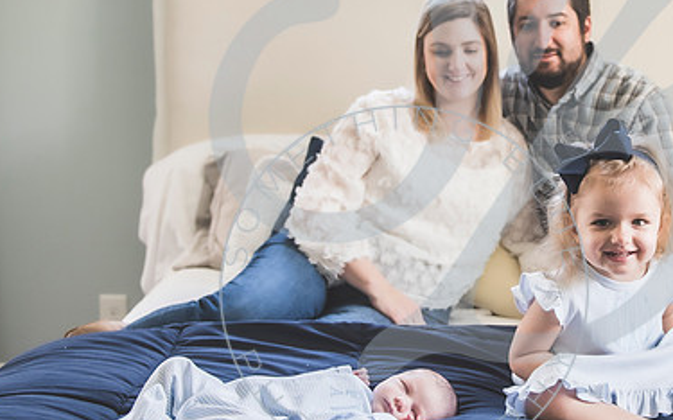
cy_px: 159
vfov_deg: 23.9
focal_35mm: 54
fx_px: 990
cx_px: 541
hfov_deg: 36.3
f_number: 2.8
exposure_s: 1/125
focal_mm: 28
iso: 500
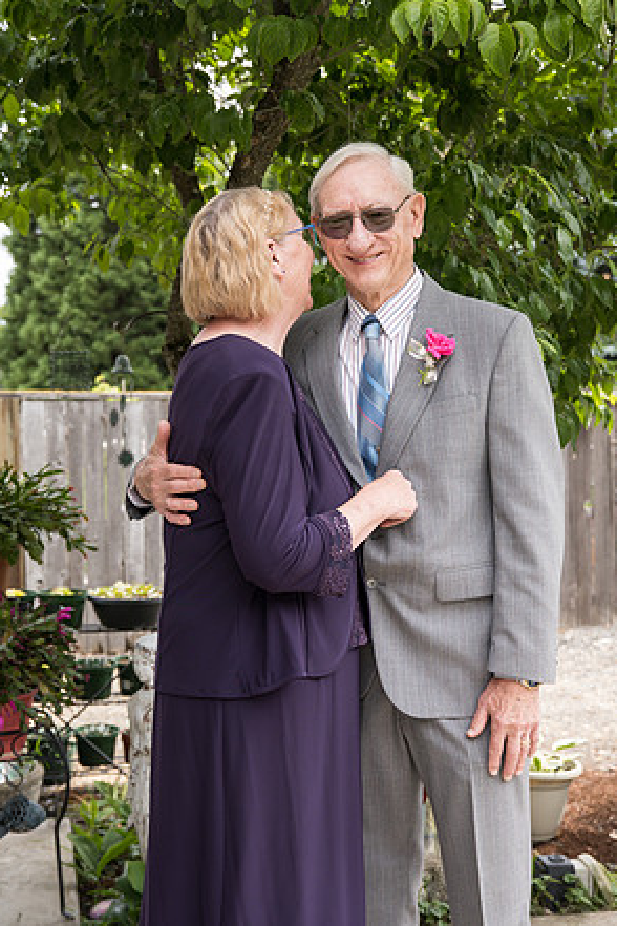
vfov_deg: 38.9
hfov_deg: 26.5
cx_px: 308
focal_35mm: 51
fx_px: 1311
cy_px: 470
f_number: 5
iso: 400
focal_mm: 50
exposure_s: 1/500
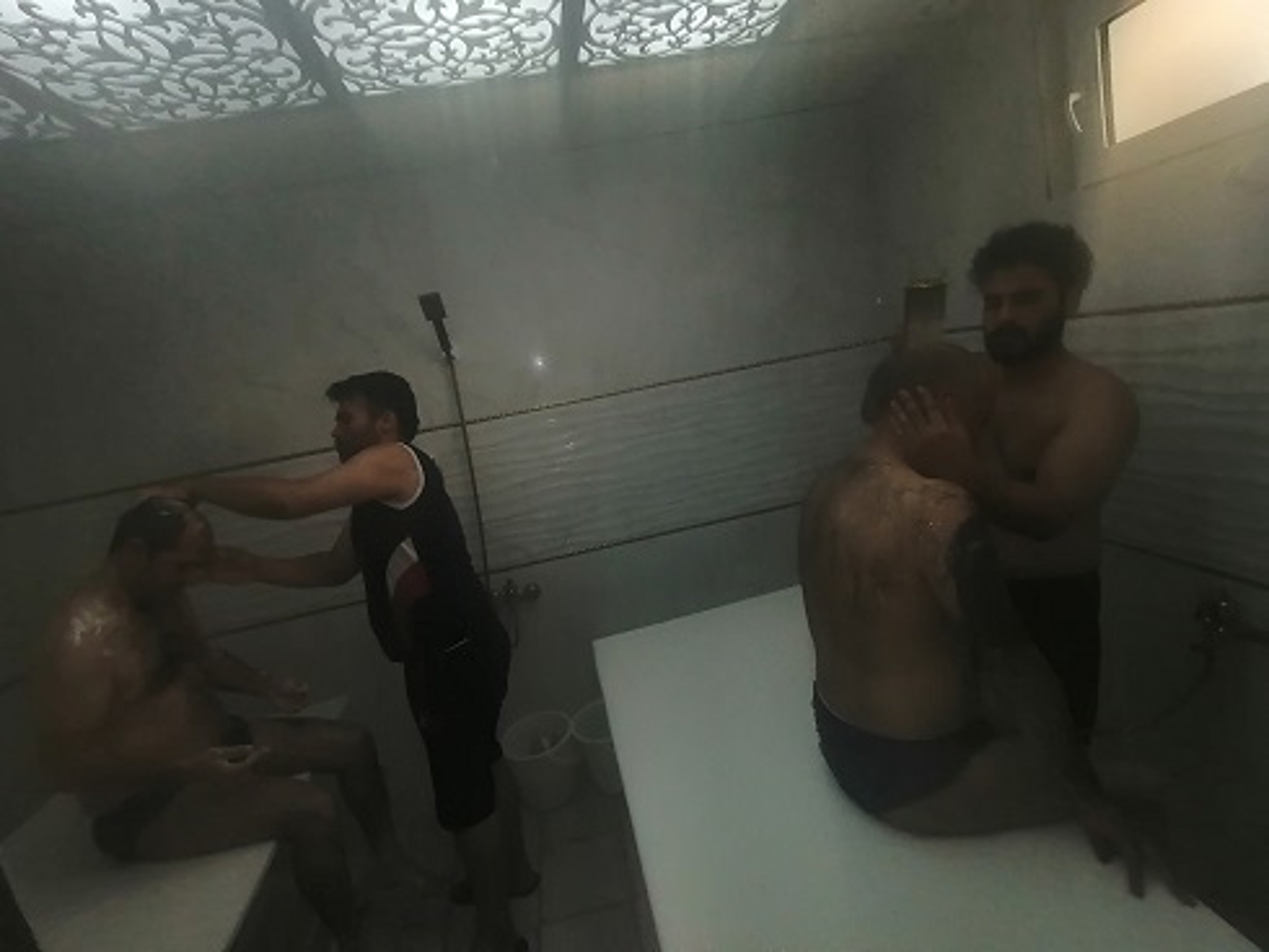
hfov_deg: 91.0
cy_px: 476
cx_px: 634
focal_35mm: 17
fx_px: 624
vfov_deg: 74.8
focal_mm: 1.78
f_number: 2.4
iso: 100
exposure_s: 1/50
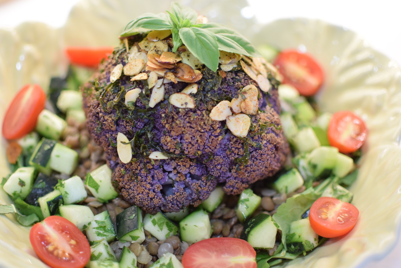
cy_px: 134
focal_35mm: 52
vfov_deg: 25.8
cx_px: 200
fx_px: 585
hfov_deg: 37.8
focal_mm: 35
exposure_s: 1/100
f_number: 1.8
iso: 640
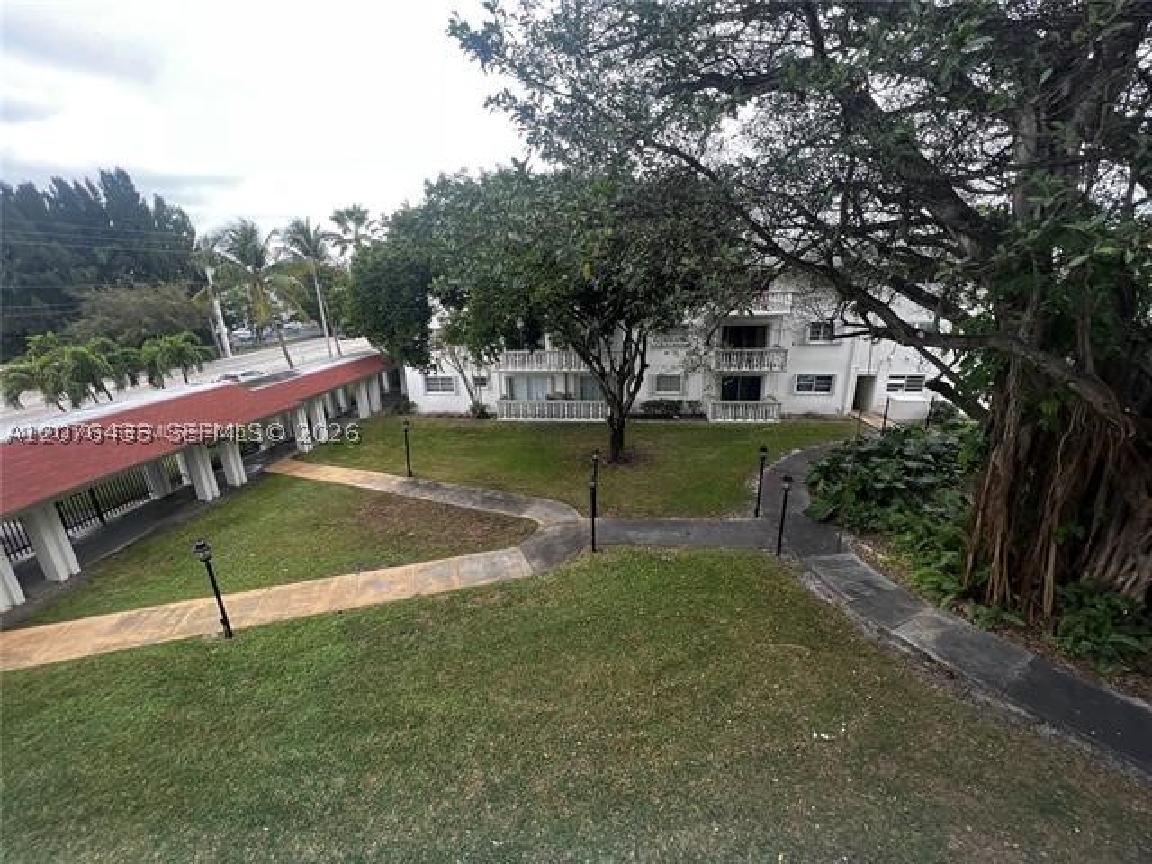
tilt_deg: -19.4
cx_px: 576
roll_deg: -0.6
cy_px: 432
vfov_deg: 89.9
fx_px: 433
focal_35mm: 13
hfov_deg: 106.2
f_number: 1.8
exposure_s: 1/130
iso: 32
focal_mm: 1.57
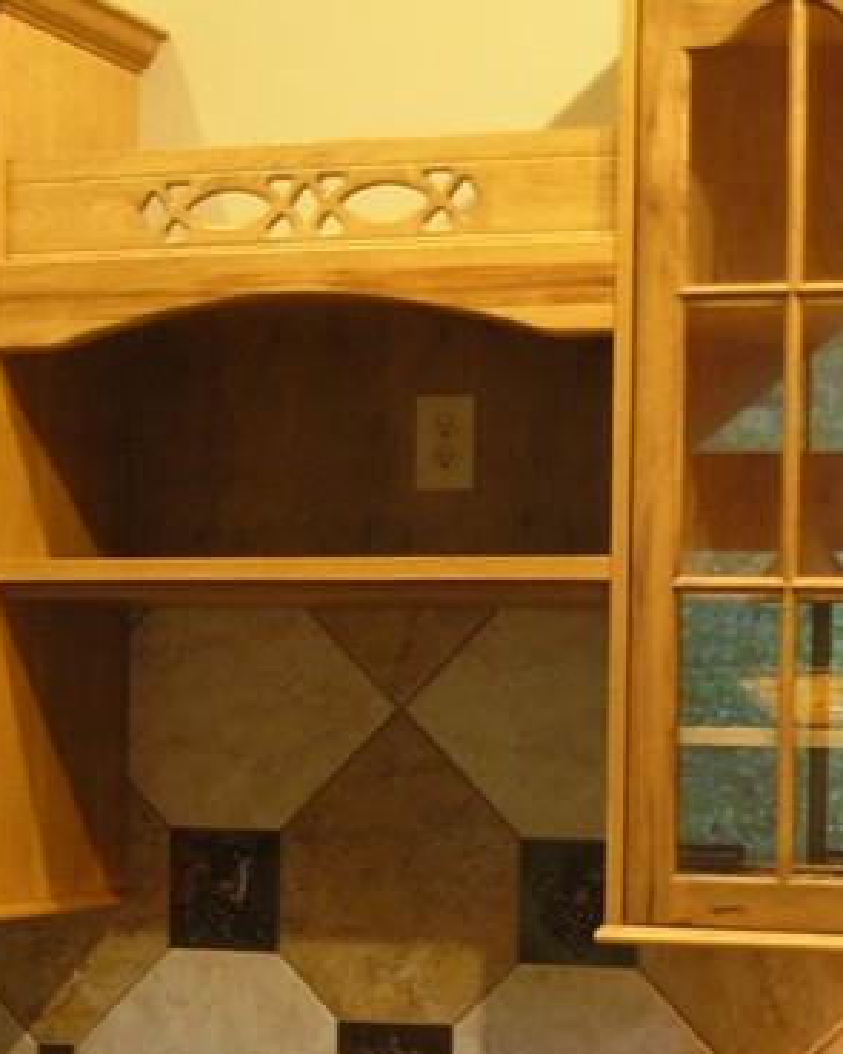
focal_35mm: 103
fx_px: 3214
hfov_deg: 14.9
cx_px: 349
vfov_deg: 18.5
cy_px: 823
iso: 200
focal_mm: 6.3
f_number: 2.9
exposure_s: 1/2.1
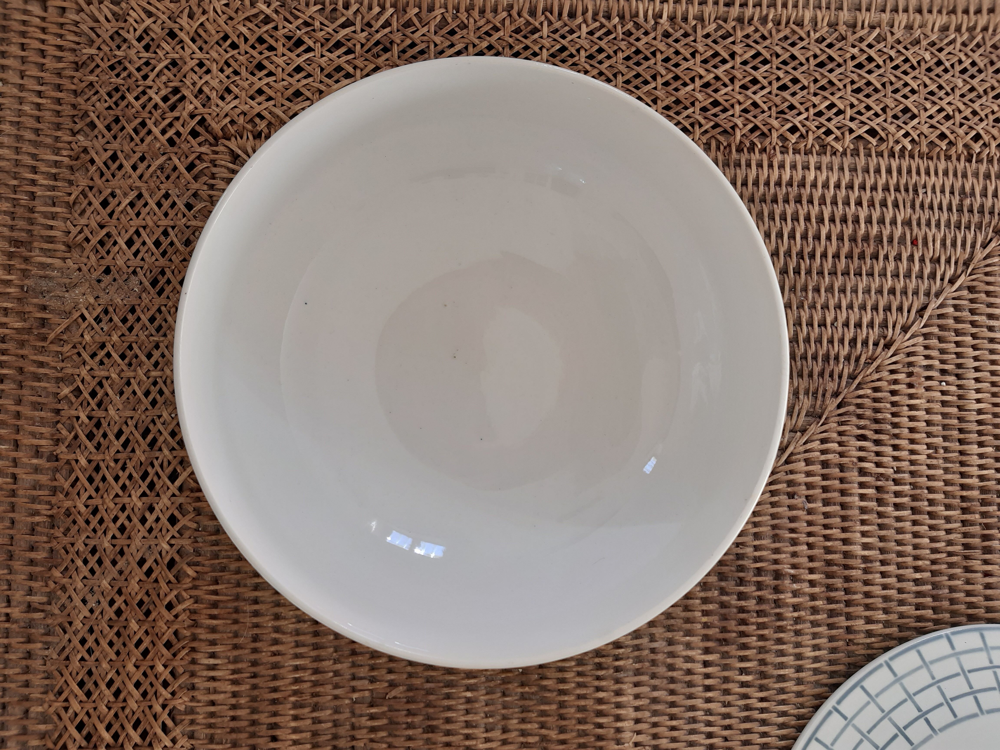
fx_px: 751
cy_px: 375
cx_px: 500
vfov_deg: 53.1
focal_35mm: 26
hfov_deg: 67.3
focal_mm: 3.92
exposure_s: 1/100
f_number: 1.7
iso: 40
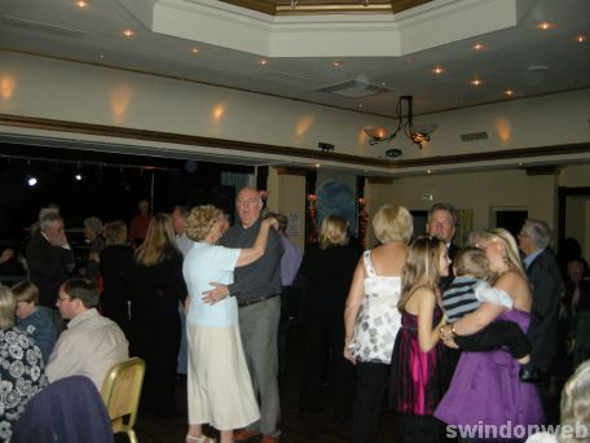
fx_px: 597
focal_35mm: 35
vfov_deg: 40.7
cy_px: 222
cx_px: 295
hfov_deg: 52.6
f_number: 2.7
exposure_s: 1/60
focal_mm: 7.5
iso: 220
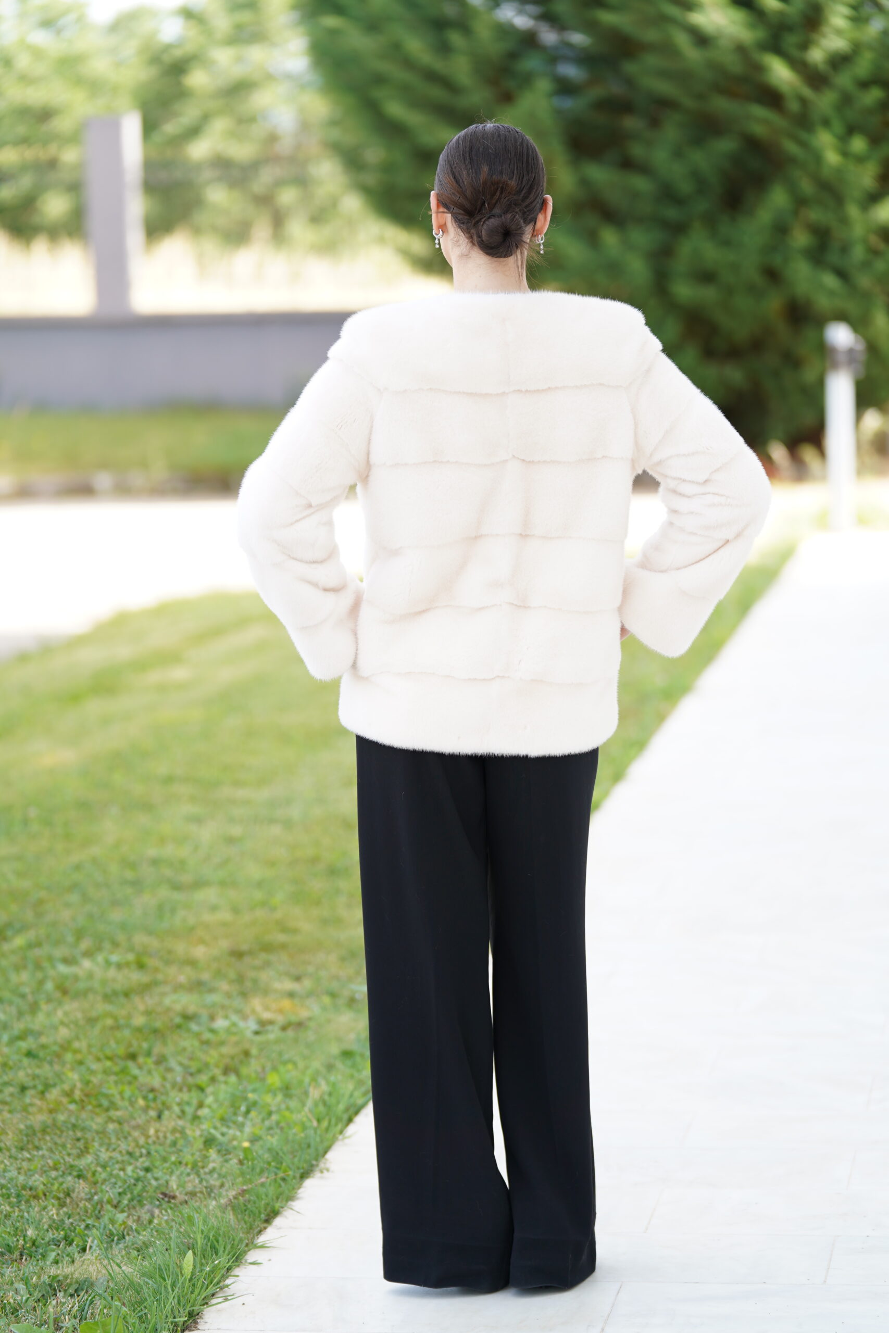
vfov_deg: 18.8
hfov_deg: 12.6
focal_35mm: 109
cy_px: 666
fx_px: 4037
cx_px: 444
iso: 160
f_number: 2.8
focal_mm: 109
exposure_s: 1/250
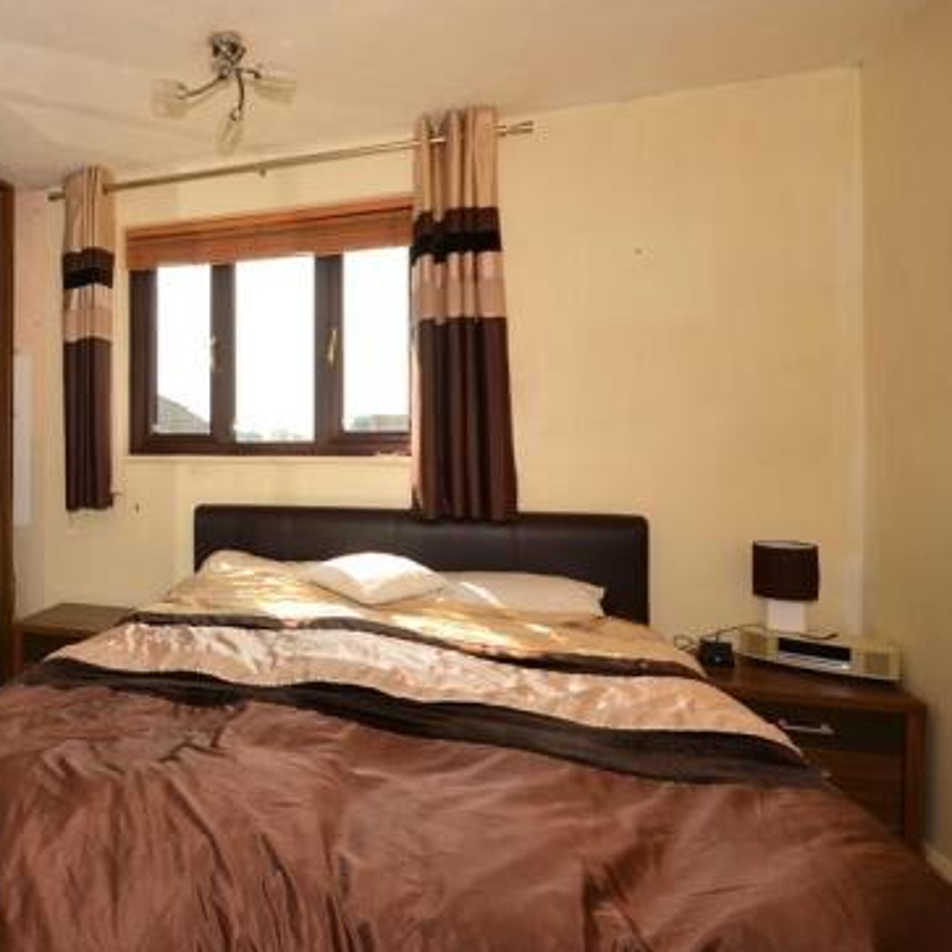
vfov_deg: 67.2
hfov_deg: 60.1
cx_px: 149
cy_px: 442
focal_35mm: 23
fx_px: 716
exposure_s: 1/200
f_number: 7.1
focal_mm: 10
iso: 200
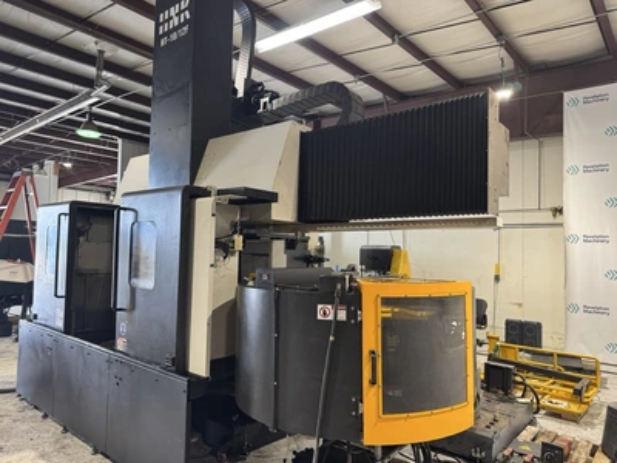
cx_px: 308
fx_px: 428
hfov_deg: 71.6
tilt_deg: +3.3
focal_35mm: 24
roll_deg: -1.9
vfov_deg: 56.8
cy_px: 232
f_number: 1.78
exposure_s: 1/60
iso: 160
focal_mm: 6.76
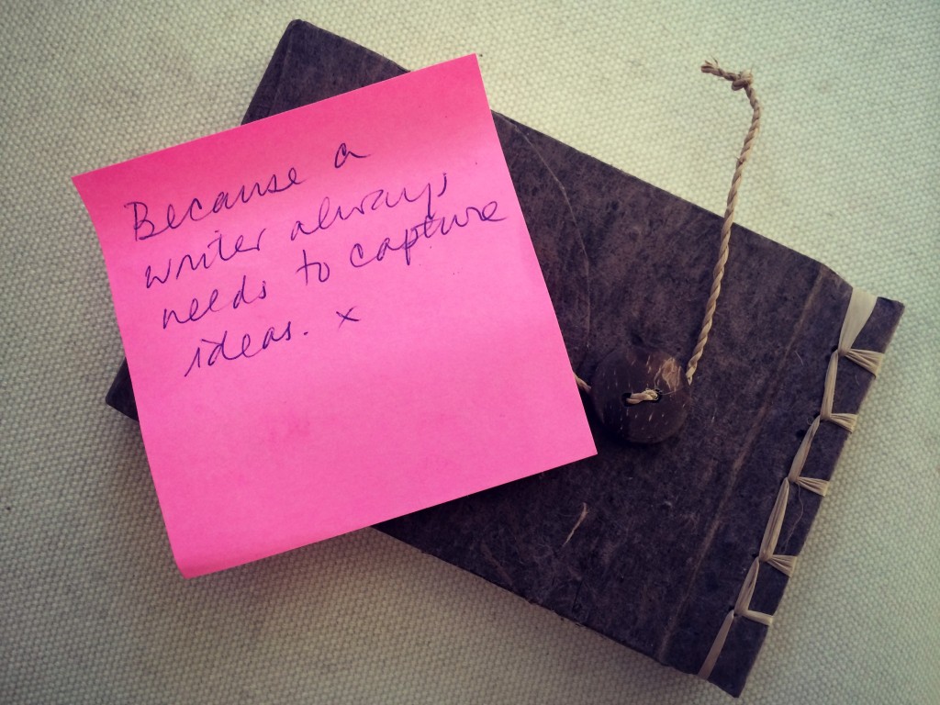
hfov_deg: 60.0
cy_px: 352
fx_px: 815
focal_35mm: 30
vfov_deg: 46.8
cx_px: 470
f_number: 2.2
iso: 80
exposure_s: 1/30
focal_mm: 4.12
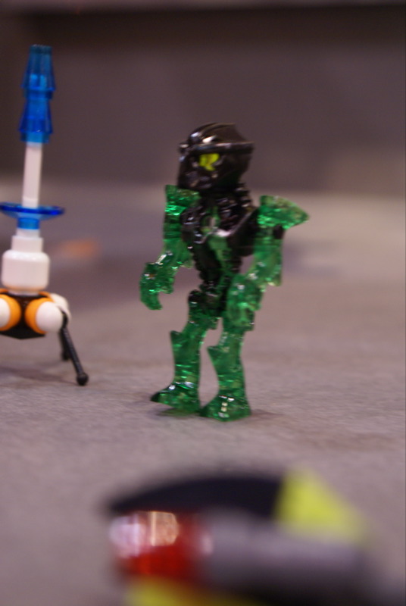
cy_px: 303
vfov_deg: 27.0
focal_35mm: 75
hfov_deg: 18.2
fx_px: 1264
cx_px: 203
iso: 400
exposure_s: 1/8
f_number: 5.6
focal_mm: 50
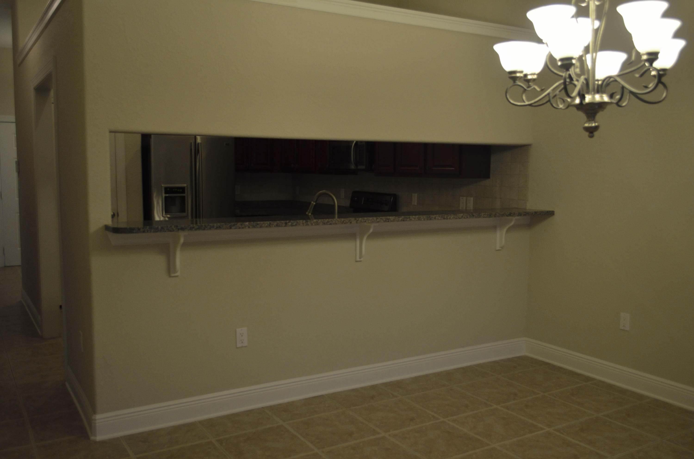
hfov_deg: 57.3
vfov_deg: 39.8
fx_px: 635
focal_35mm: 33
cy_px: 230
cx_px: 347
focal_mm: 22
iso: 450
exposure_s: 1/60
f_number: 4
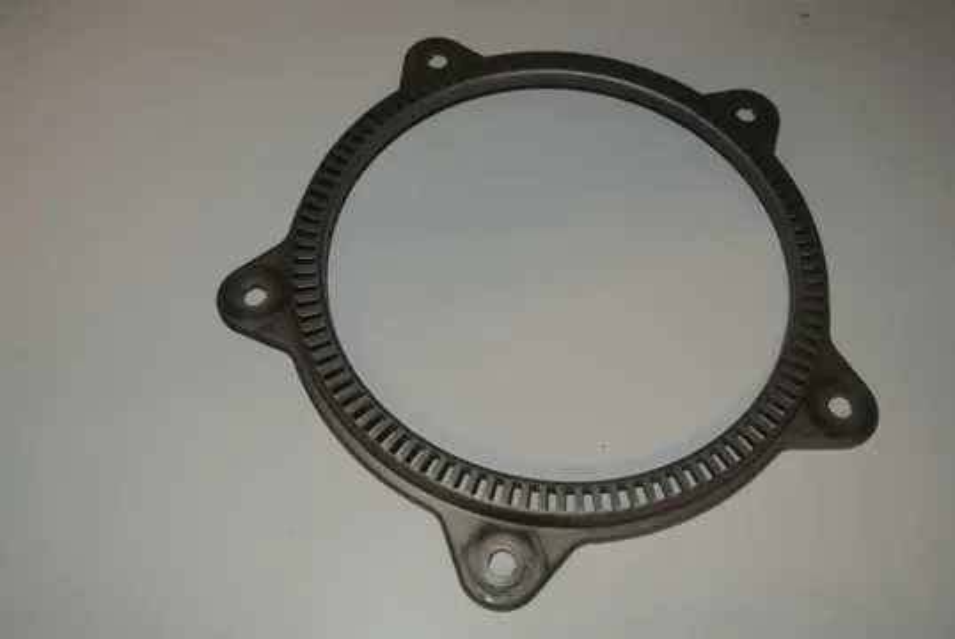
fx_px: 929
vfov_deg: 37.9
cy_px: 320
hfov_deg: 54.4
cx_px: 478
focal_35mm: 35
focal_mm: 13.1
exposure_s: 1/60
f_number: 4
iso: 200
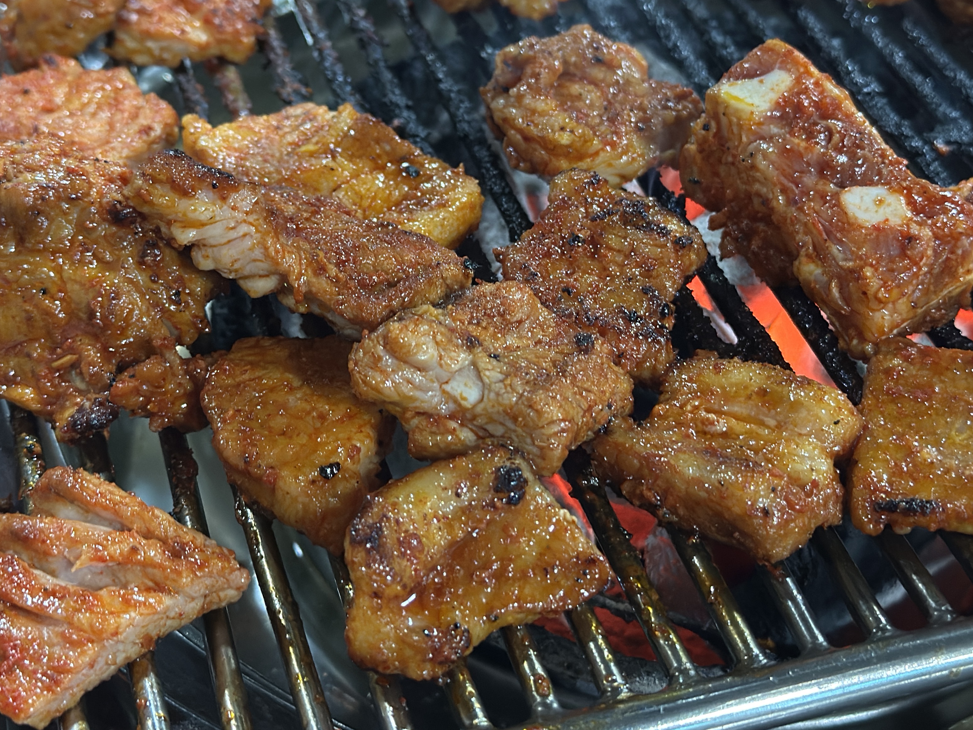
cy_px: 296
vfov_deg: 23.6
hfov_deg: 31.2
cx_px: 495
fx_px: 1743
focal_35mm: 62
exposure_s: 1/40
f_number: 1.78
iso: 640
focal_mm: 6.86
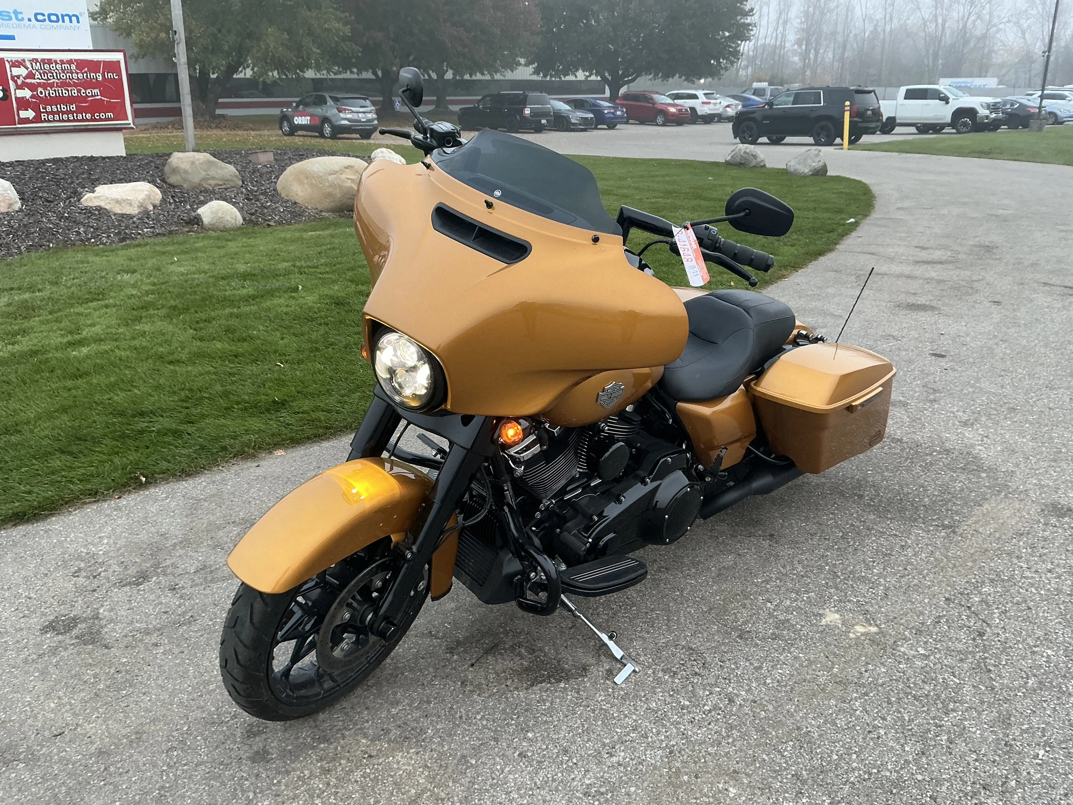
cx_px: 536
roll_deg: +0.6
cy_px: 402
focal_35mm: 28
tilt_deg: -18.4
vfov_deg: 49.7
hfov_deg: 63.4
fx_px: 868
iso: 64
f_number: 1.8
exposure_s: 1/77
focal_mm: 3
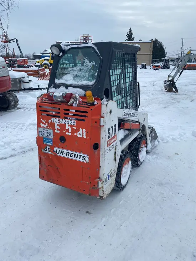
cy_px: 130
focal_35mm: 26
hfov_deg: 53.1
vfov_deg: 67.3
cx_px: 98
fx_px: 196
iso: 32
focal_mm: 4.25
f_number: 1.8
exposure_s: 1/1464
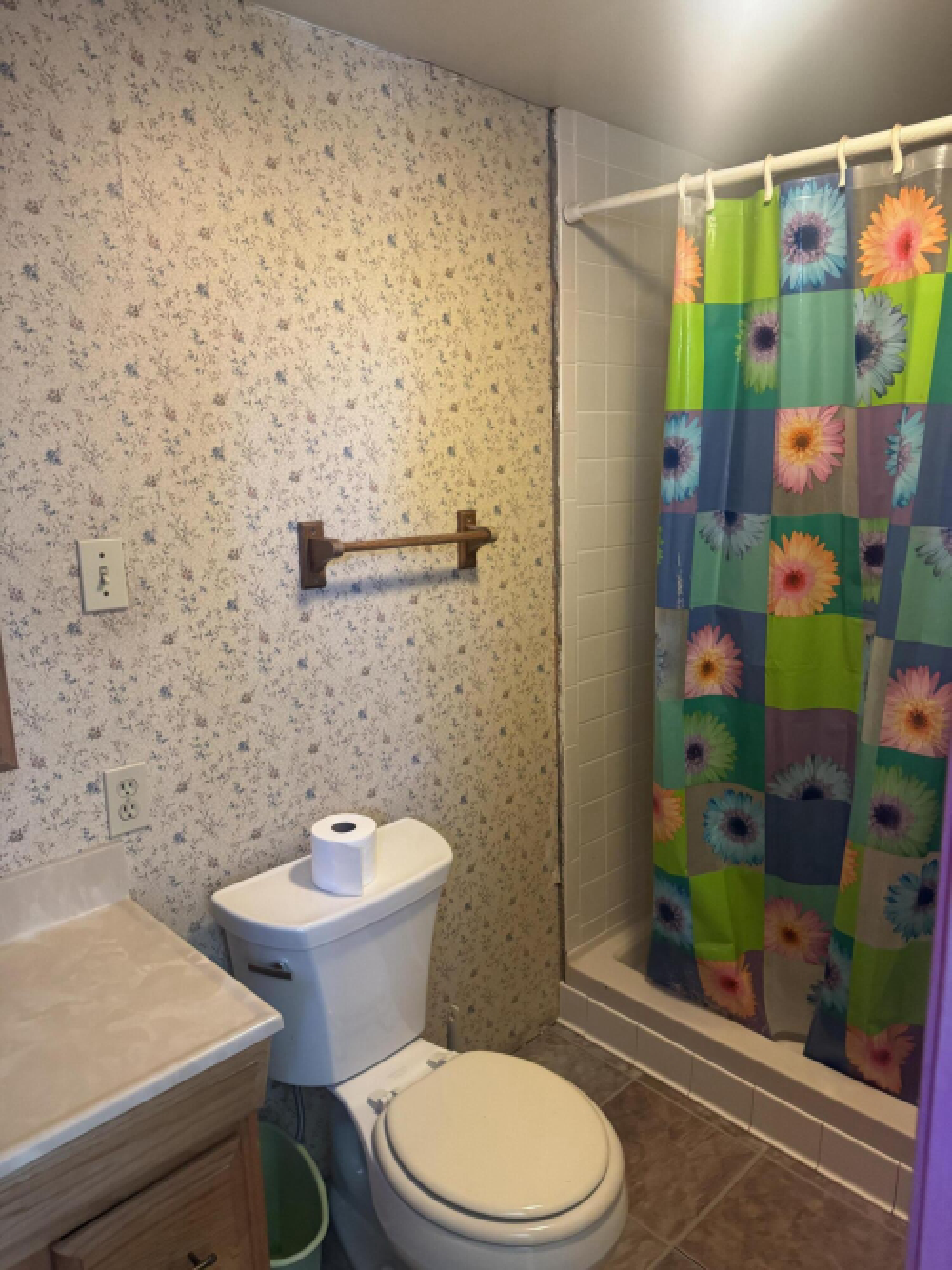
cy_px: 635
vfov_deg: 71.6
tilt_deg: -11.1
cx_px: 476
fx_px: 880
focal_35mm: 24
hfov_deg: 56.8
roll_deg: +2.3
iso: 640
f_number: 1.78
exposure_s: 1/60
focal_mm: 6.76
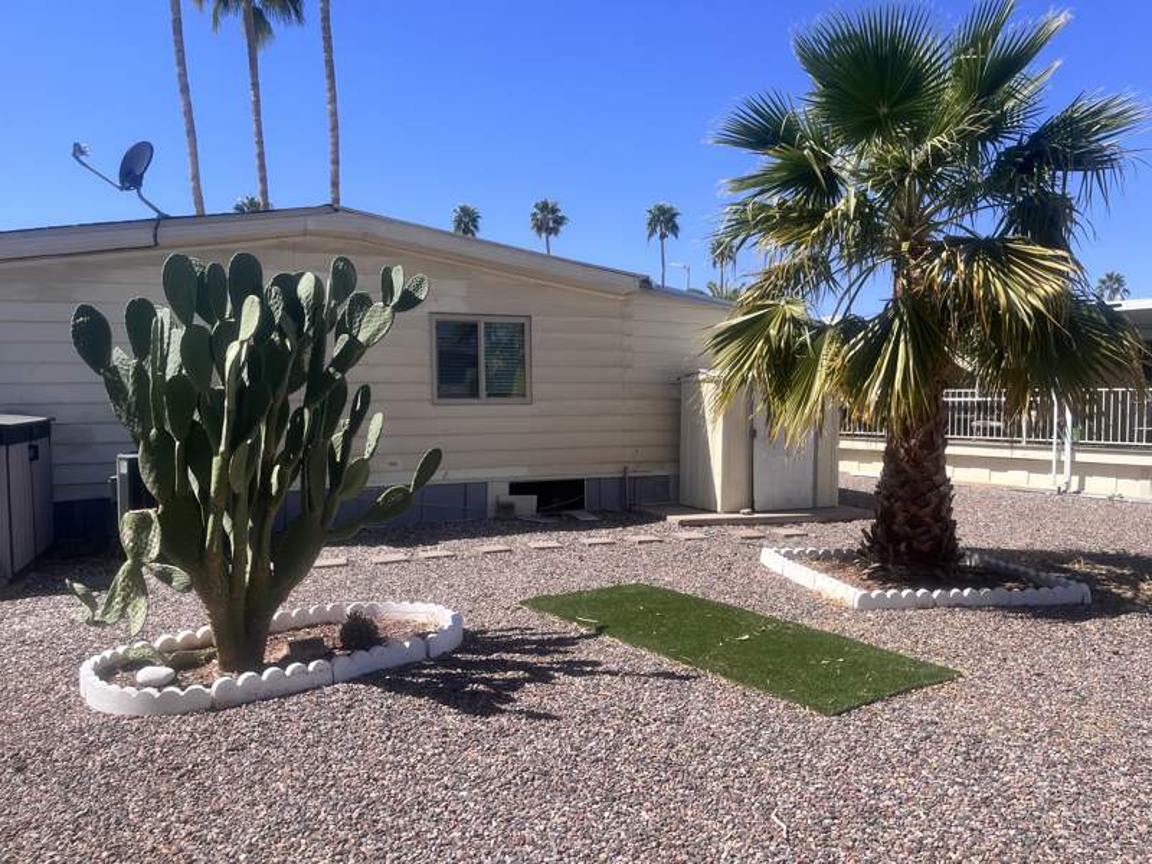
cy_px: 432
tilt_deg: -2.1
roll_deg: +0.6
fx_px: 865
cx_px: 576
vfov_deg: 53.1
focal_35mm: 26
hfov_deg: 67.3
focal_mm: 5.1
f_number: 1.6
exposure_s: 1/3311
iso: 50
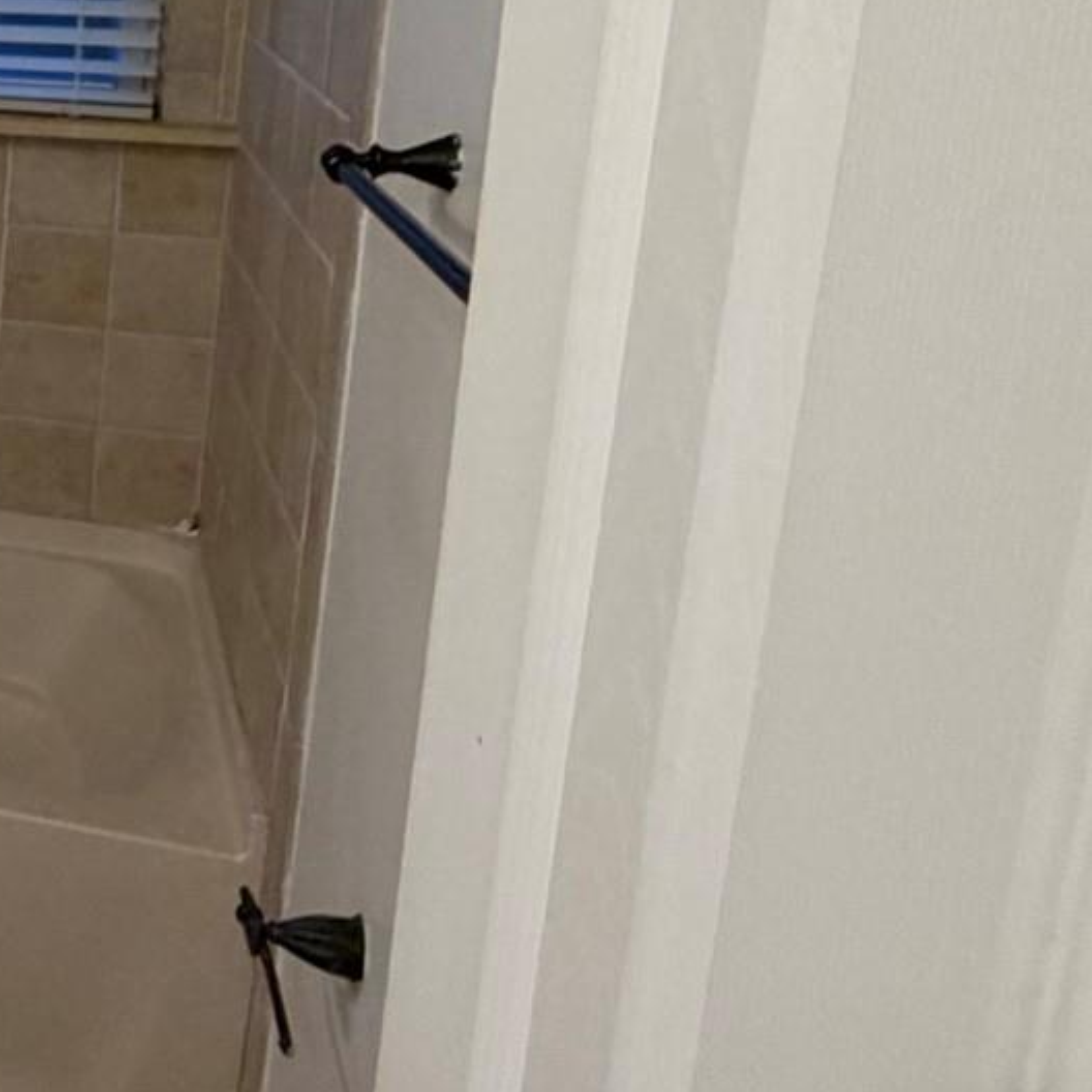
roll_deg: +0.2
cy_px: 139
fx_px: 1713
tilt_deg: -10.1
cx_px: -660
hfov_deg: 24.6
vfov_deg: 33.7
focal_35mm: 48
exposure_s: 1/60
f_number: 2.2
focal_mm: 2.22
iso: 250
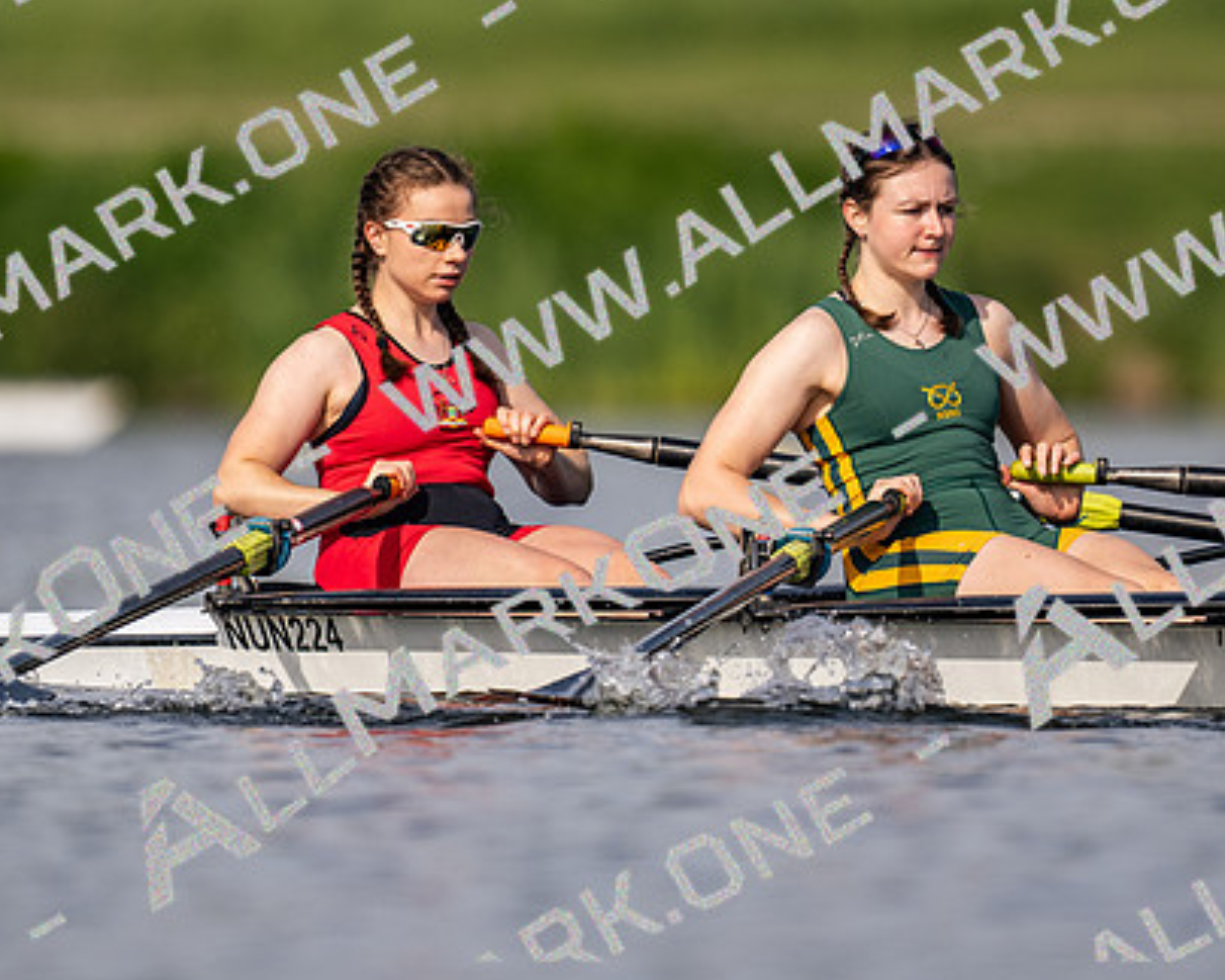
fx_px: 43967
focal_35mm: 1213
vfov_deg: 1.3
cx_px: 755
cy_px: 441
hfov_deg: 1.6
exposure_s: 1/2500
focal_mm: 600
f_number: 4
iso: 220
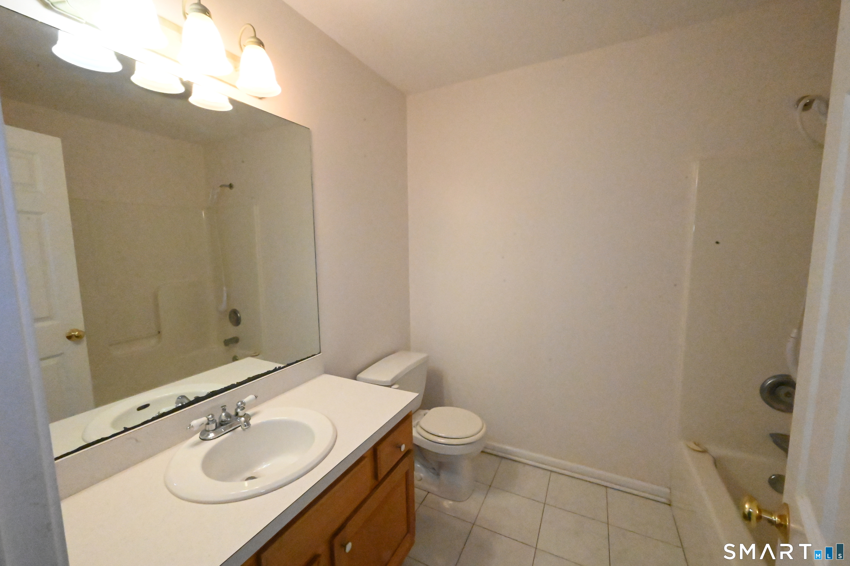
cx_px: 425
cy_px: 283
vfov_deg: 81.1
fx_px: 330
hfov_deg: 104.3
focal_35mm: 14
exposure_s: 1/200
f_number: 22
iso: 36000
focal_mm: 14
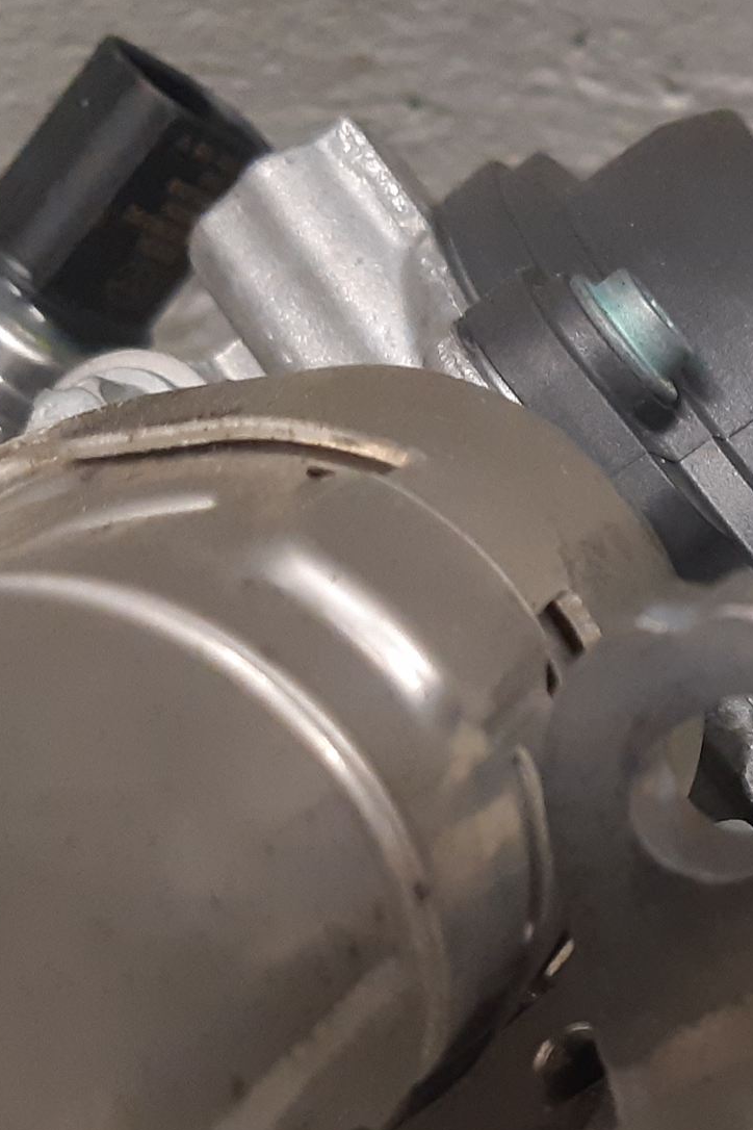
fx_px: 1600
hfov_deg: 23.7
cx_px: 950
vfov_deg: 38.7
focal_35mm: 51
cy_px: 695
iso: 200
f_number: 1.7
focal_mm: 3.93
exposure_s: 1/50
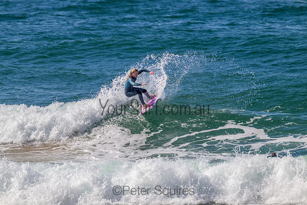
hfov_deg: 2.6
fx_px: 6823
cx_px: 154
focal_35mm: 800
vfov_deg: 1.7
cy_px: 102
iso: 1000
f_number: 11
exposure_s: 1/2000
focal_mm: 800
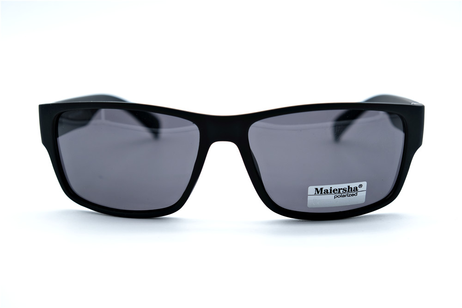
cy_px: 154
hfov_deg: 36.9
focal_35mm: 54
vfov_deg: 25.0
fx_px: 693
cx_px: 231
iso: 160
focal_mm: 35.8
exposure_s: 1/120
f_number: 5
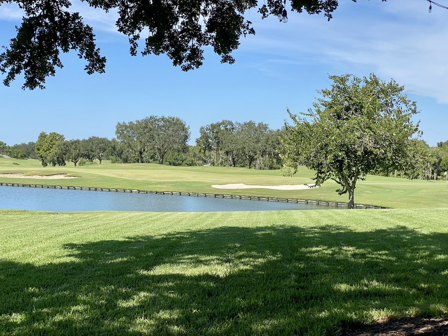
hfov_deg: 36.8
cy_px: 168
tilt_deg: +0.8
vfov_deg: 28.0
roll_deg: -1.4
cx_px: 224
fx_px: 673
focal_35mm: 52
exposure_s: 1/1142
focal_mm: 6
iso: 20
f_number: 2
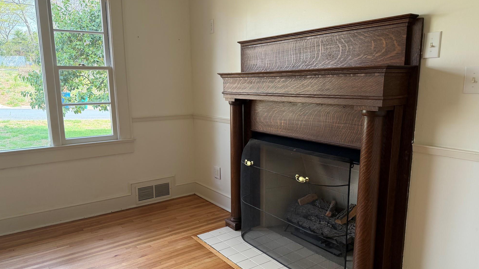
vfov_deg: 42.9
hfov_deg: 69.8
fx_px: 343
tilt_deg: -11.3
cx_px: 234
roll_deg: +0.9
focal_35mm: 27
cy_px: 147
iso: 160
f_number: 1.78
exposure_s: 1/226
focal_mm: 6.76
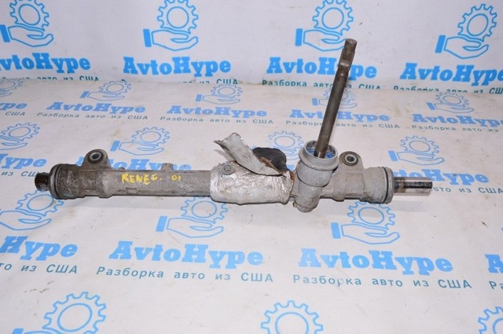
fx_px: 440
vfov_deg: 41.6
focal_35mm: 32
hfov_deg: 59.6
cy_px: 167
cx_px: 252
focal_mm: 21
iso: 1600
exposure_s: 1/200
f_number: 8
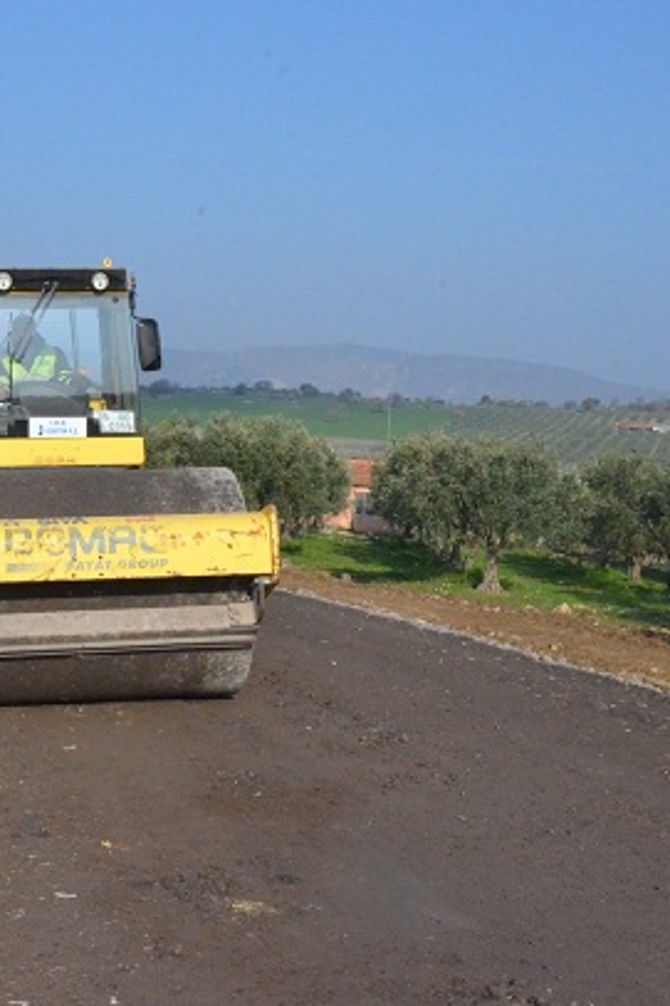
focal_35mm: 51
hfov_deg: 26.0
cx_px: 130
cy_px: 493
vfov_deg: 38.9
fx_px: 1425
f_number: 20
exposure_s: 1/1600
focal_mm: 22
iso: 4000
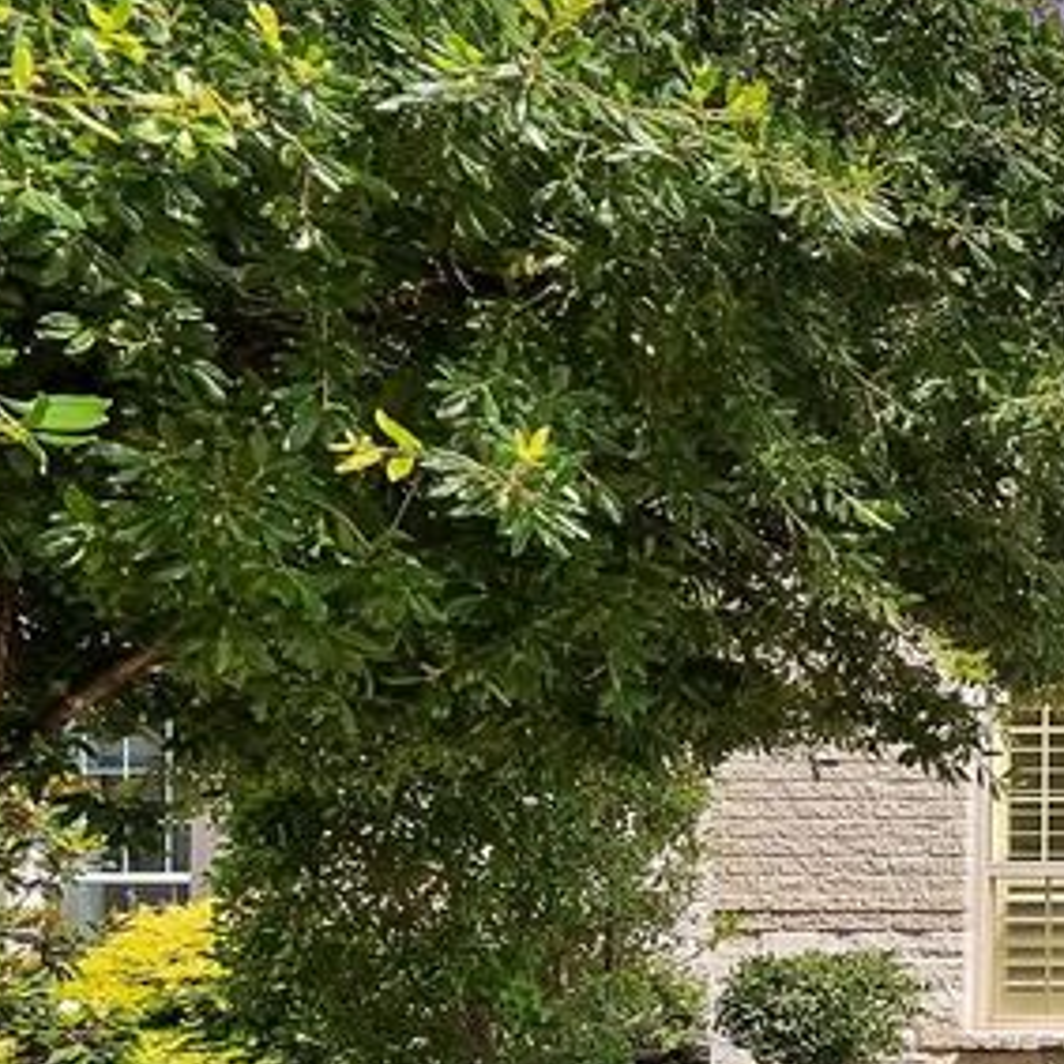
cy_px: 814
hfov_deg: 24.6
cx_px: 1805
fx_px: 1287
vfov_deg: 43.3
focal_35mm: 37
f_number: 9
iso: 640
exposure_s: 1/125
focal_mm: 12
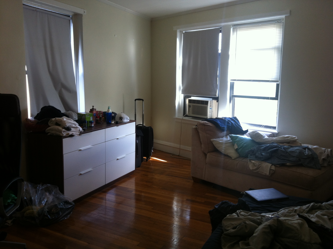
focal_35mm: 35
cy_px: 124
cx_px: 166
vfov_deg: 40.6
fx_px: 336
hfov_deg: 52.7
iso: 80
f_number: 2.8
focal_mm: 3.85
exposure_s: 1/24
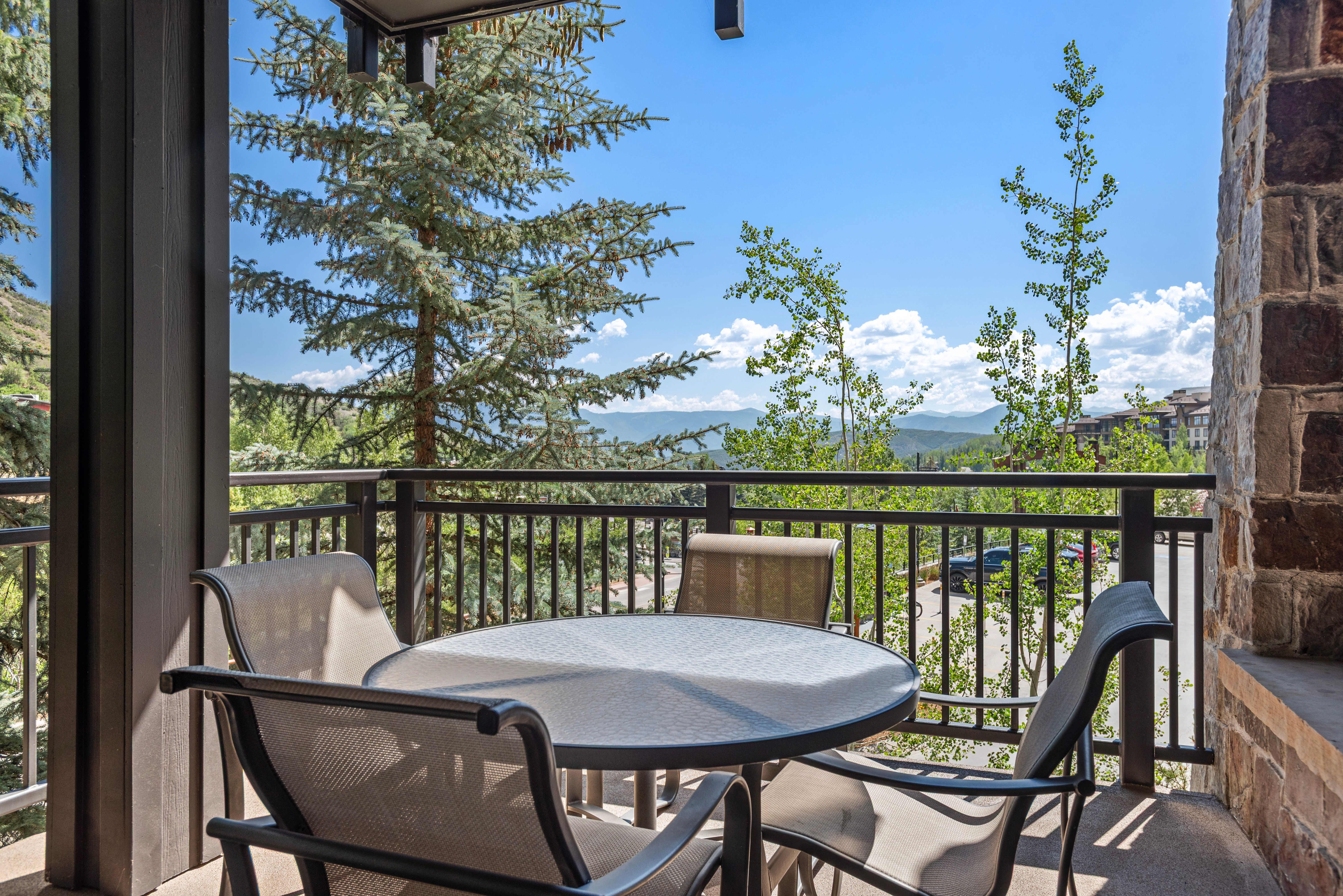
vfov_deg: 51.3
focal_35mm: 25
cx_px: 672
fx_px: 933
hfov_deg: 71.5
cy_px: 448
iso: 250
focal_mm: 25
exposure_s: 1/200
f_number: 7.1
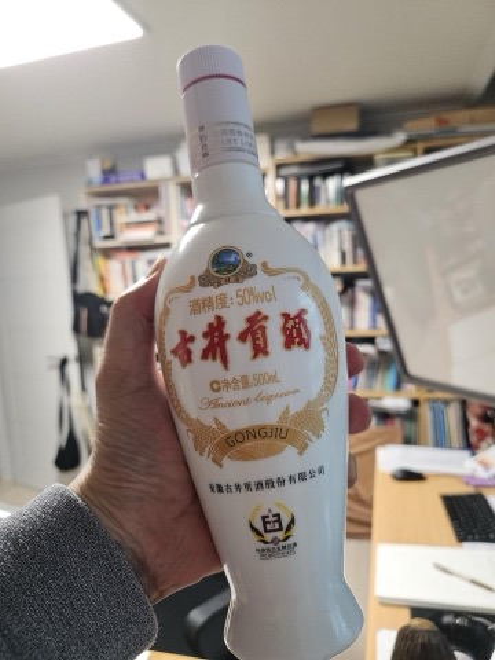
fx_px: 458
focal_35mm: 24
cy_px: 330
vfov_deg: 71.6
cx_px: 248
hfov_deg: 56.8
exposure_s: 1/120
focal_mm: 5
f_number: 1.8
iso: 640
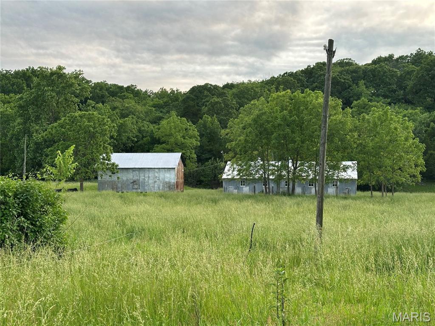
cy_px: 163
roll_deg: +0.1
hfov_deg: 39.7
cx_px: 218
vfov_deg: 30.3
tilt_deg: -0.2
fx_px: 603
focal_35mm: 48
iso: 64
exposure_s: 1/568
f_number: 1.78
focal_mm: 6.86
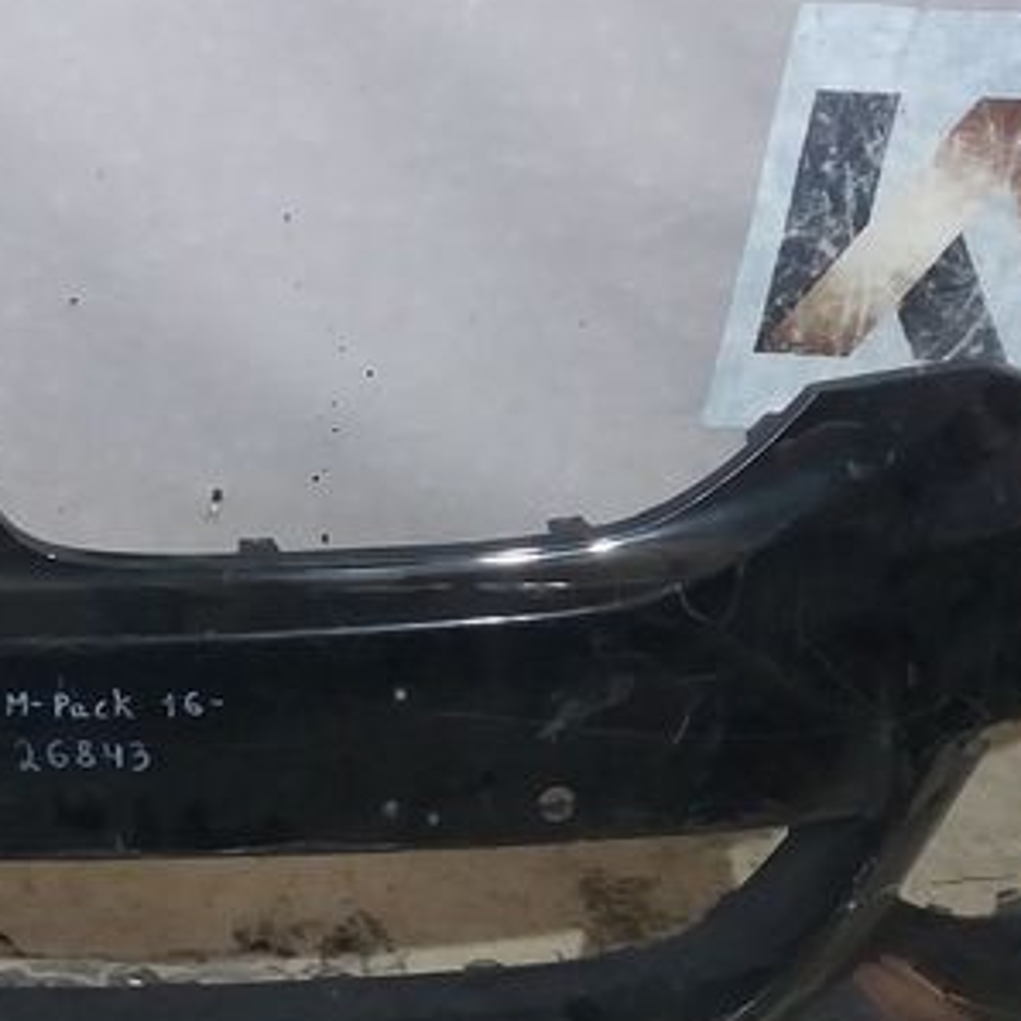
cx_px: -65
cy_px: 658
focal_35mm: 83
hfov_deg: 20.1
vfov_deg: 20.8
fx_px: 2770
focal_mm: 3.7
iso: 160
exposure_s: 1/25
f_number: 1.9
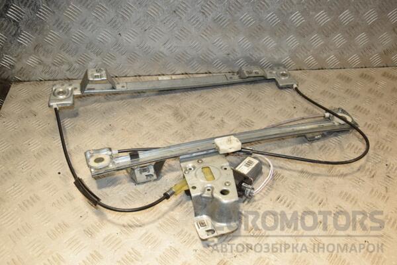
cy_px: 132
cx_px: 198
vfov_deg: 40.0
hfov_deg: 57.2
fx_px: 364
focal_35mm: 33
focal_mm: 22
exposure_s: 1/200
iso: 800
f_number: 6.3
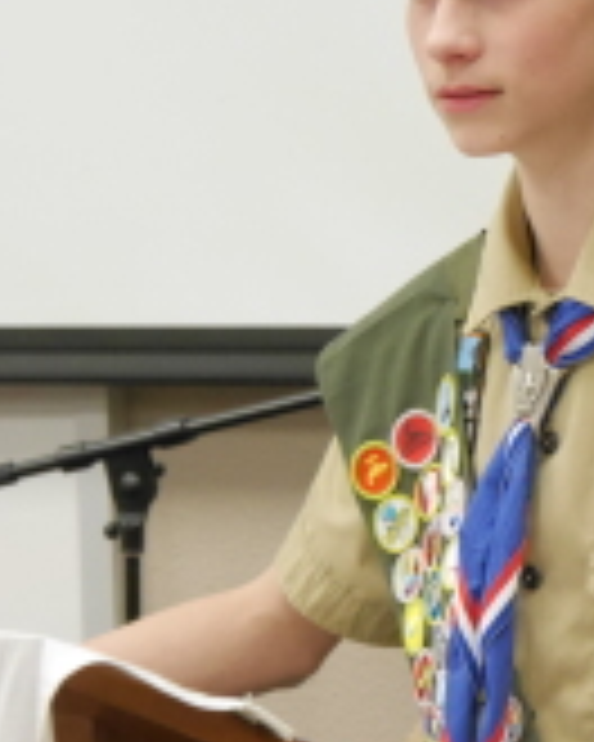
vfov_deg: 7.1
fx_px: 5977
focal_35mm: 272
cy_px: 358
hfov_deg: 5.7
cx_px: 155
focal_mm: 55
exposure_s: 1/80
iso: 3200
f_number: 5.1
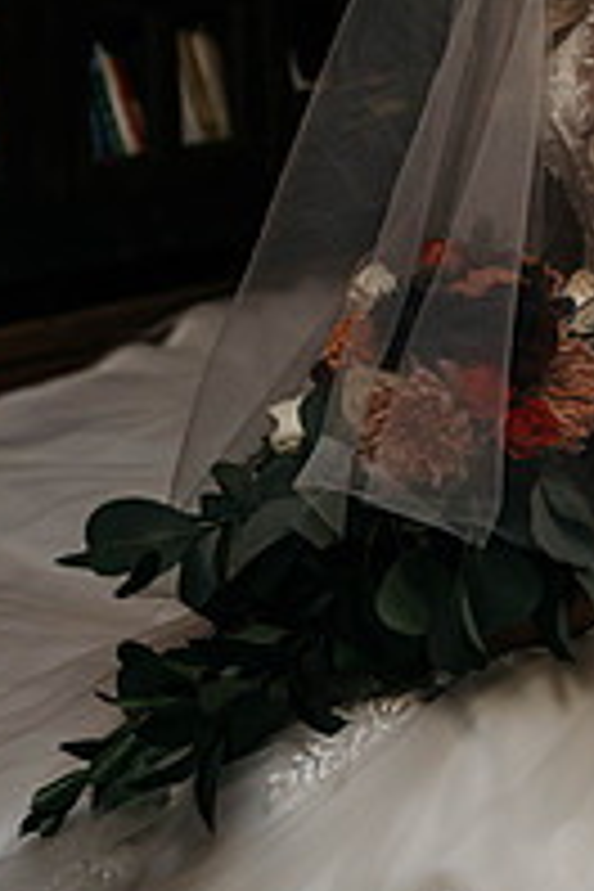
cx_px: 540
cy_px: 243
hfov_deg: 12.5
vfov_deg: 18.7
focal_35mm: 109
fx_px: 2698
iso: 1000
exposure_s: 1/1000
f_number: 2.8
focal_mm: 48
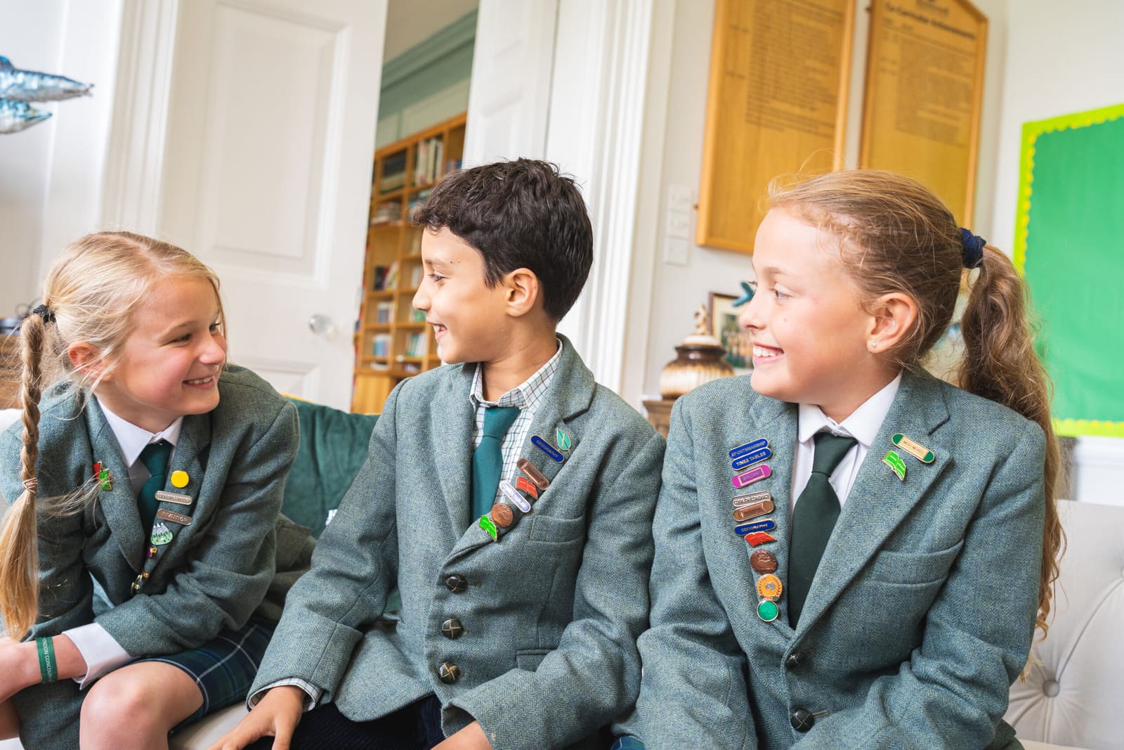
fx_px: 1093
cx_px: 562
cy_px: 375
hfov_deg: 54.4
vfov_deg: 37.9
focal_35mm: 35
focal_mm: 35
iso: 800
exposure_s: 1/60
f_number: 4.5
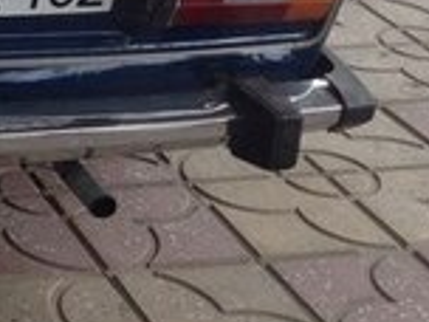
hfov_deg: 12.4
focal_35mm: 152
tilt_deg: -15.4
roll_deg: -1.1
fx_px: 1884
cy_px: -247
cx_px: -209
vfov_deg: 9.3
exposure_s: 1/136
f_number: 2.4
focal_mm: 4.28
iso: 50
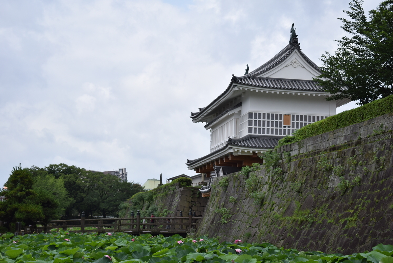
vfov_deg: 19.8
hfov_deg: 29.2
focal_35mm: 69
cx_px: 196
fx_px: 754
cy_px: 132
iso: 100
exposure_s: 1/640
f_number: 5.6
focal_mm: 46
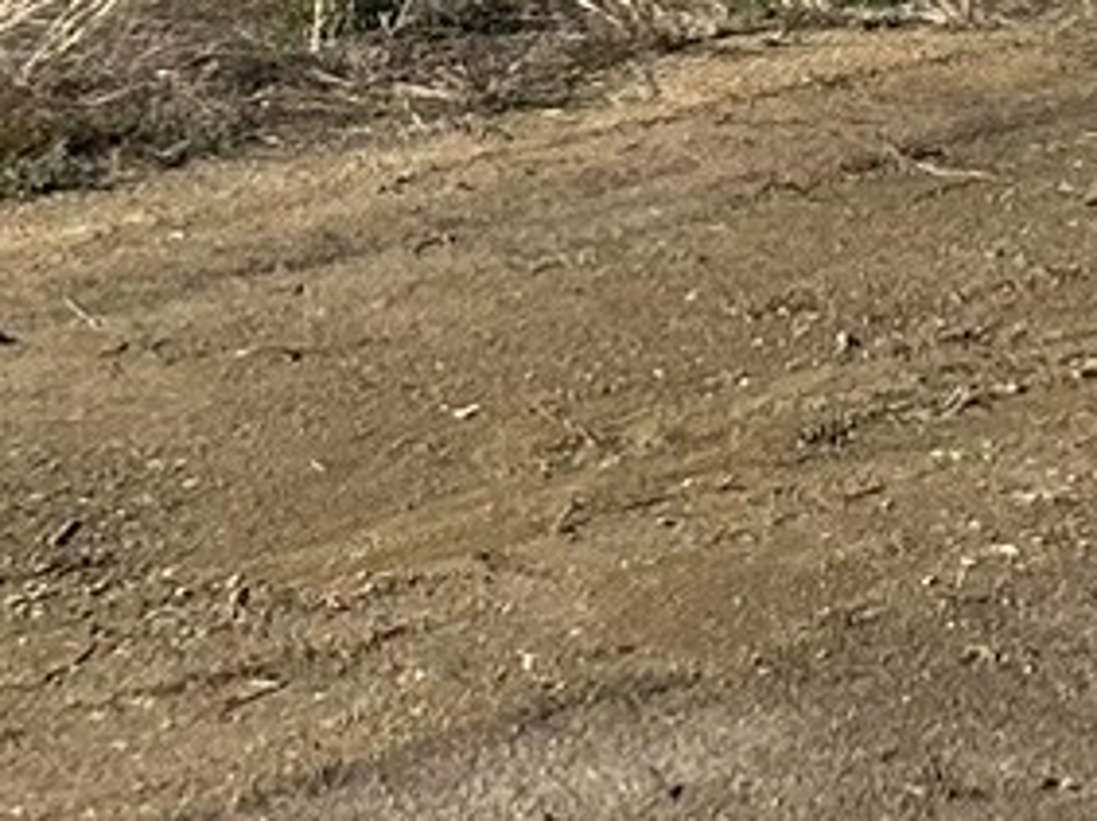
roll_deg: +0.1
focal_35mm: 189
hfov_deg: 10.3
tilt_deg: -3.7
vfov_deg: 7.5
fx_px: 5984
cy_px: -938
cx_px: 1365
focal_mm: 5.7
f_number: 1.5
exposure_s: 1/5882
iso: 50
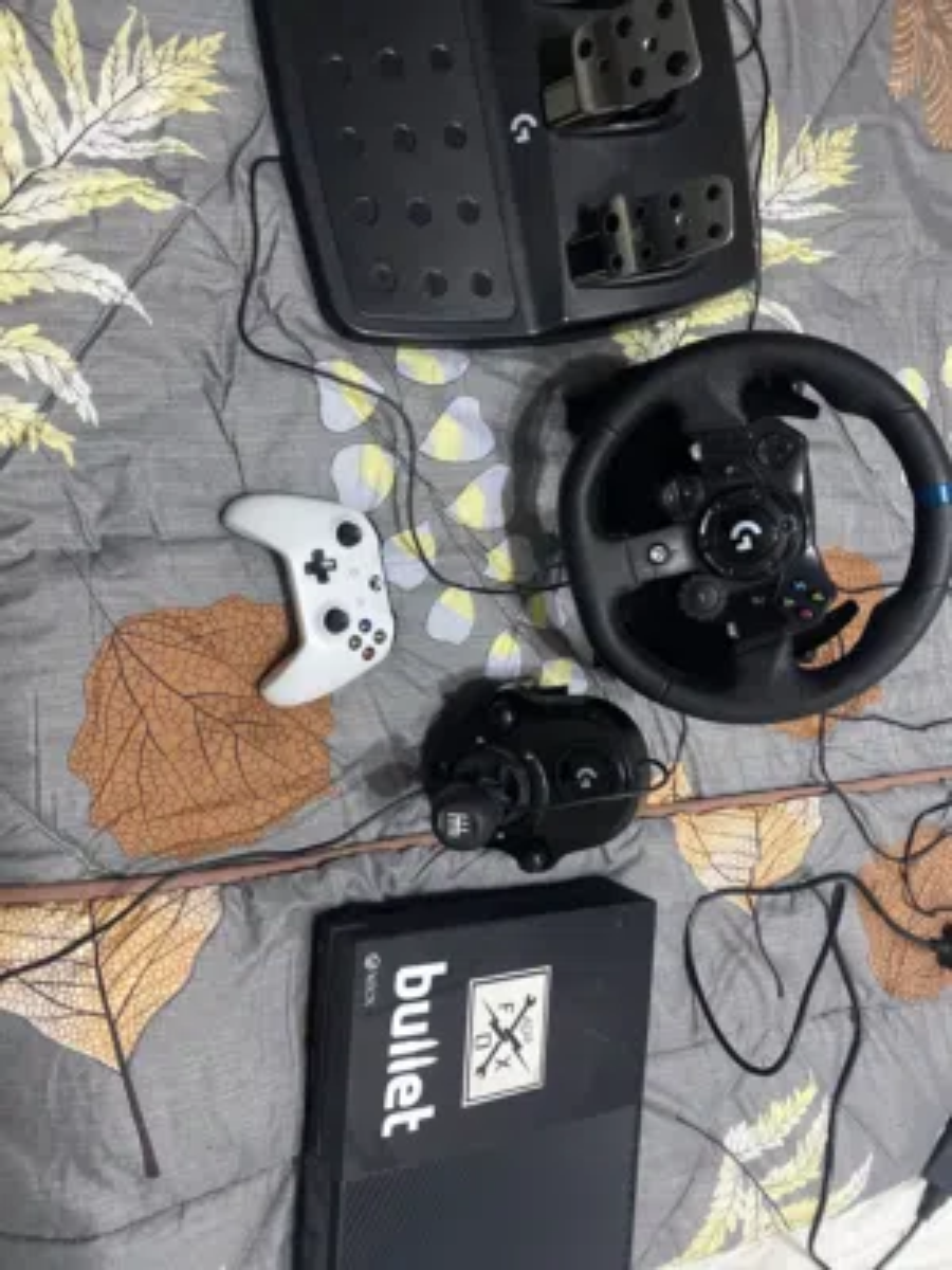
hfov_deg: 53.1
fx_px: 953
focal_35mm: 26
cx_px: 476
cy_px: 635
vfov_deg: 67.3
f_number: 1.8
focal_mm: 4.25
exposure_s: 1/31
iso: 640
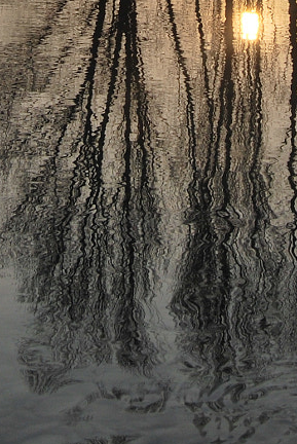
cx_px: 165
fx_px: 1578
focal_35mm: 128
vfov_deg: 14.8
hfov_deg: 10.7
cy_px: -240
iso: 100
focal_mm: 23
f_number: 11
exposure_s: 1/400
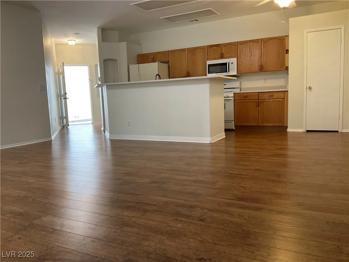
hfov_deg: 61.7
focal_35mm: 29
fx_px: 292
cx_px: 174
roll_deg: +2.0
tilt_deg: -7.3
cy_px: 131
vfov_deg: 48.2
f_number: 1.8
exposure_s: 1/60
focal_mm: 3
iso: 100
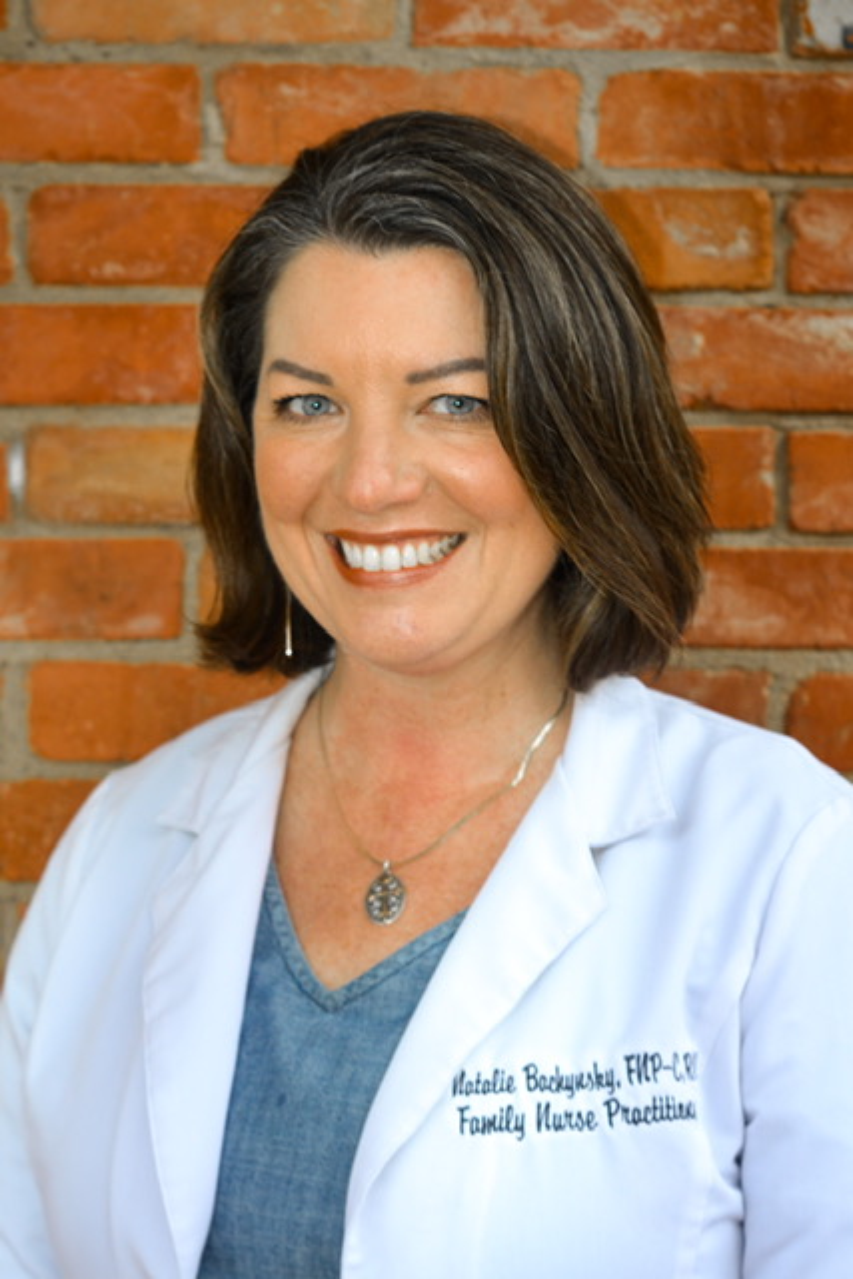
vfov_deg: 27.0
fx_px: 2664
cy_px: 640
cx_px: 426
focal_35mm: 75
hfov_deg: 18.2
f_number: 4
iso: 400
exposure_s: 1/80
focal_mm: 50
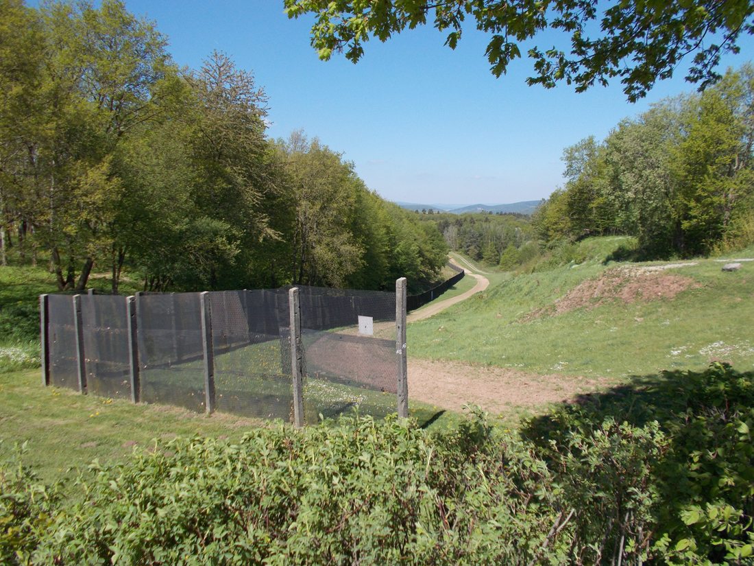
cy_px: 283
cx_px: 377
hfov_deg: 60.0
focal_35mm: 30
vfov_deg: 46.8
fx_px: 653
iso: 80
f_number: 8.6
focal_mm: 5.3
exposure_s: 1/160
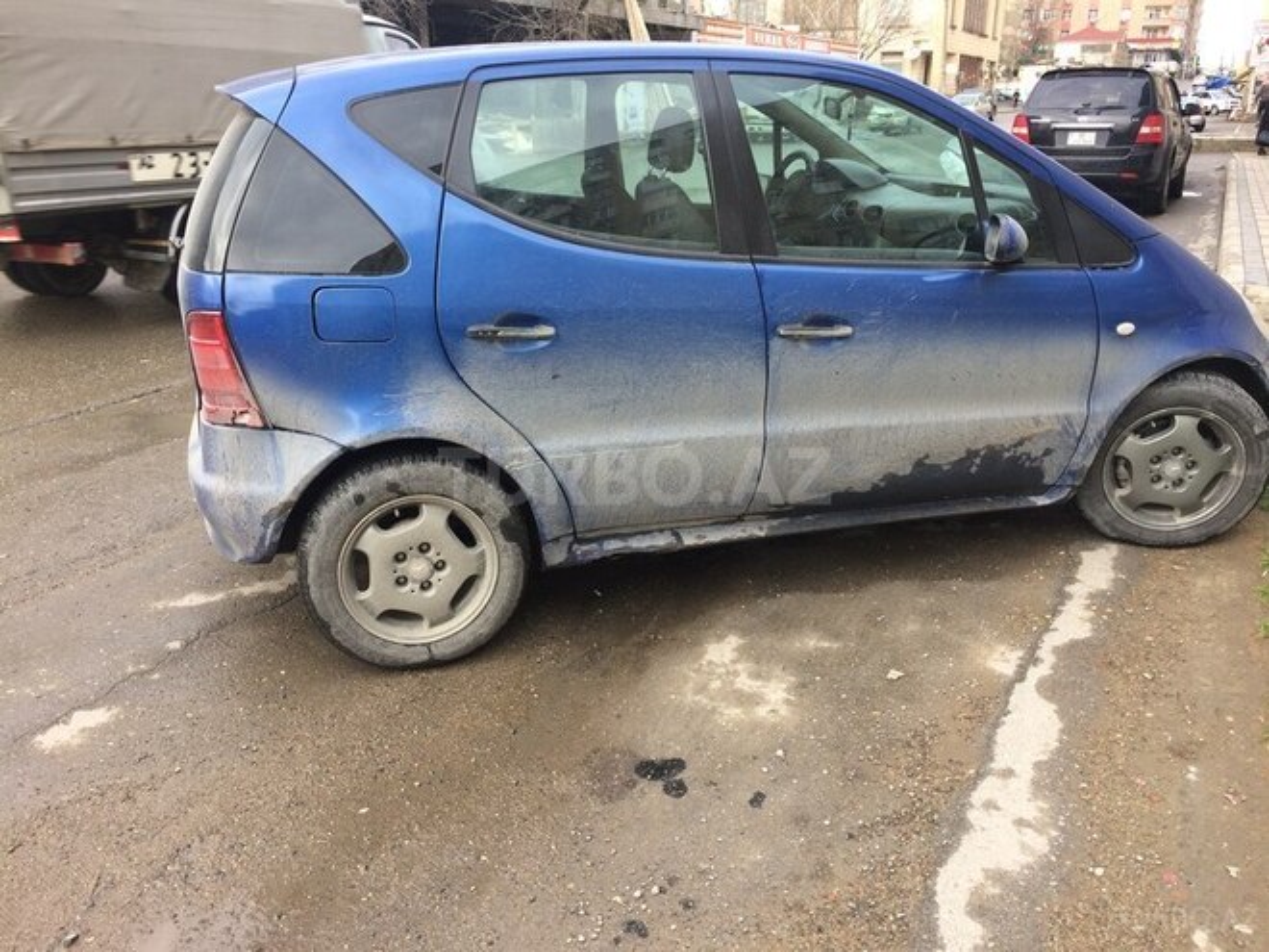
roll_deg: +0.4
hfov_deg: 61.7
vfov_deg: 48.2
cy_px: 476
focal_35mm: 29
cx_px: 634
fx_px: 1063
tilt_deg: -20.0
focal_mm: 4.15
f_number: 2.2
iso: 32
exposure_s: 1/203
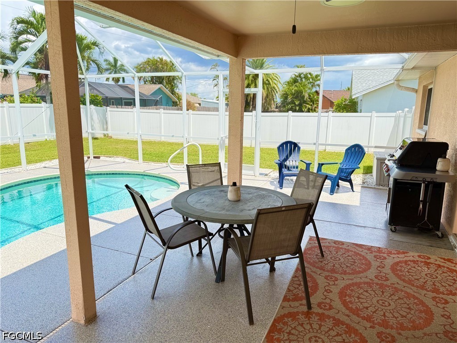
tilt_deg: -11.0
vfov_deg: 56.8
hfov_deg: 71.6
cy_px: 172
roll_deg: -1.0
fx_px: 317
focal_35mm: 24
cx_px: 228
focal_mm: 6.76
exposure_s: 1/979
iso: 80
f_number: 1.78
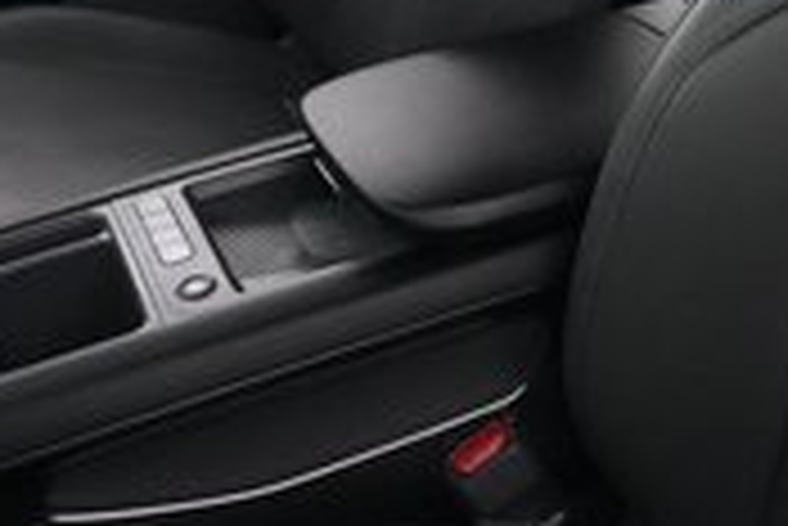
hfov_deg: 31.7
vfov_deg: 20.9
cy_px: -45
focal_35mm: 62
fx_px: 1358
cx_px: 599
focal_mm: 17
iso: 12800
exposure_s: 1/100
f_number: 2.8
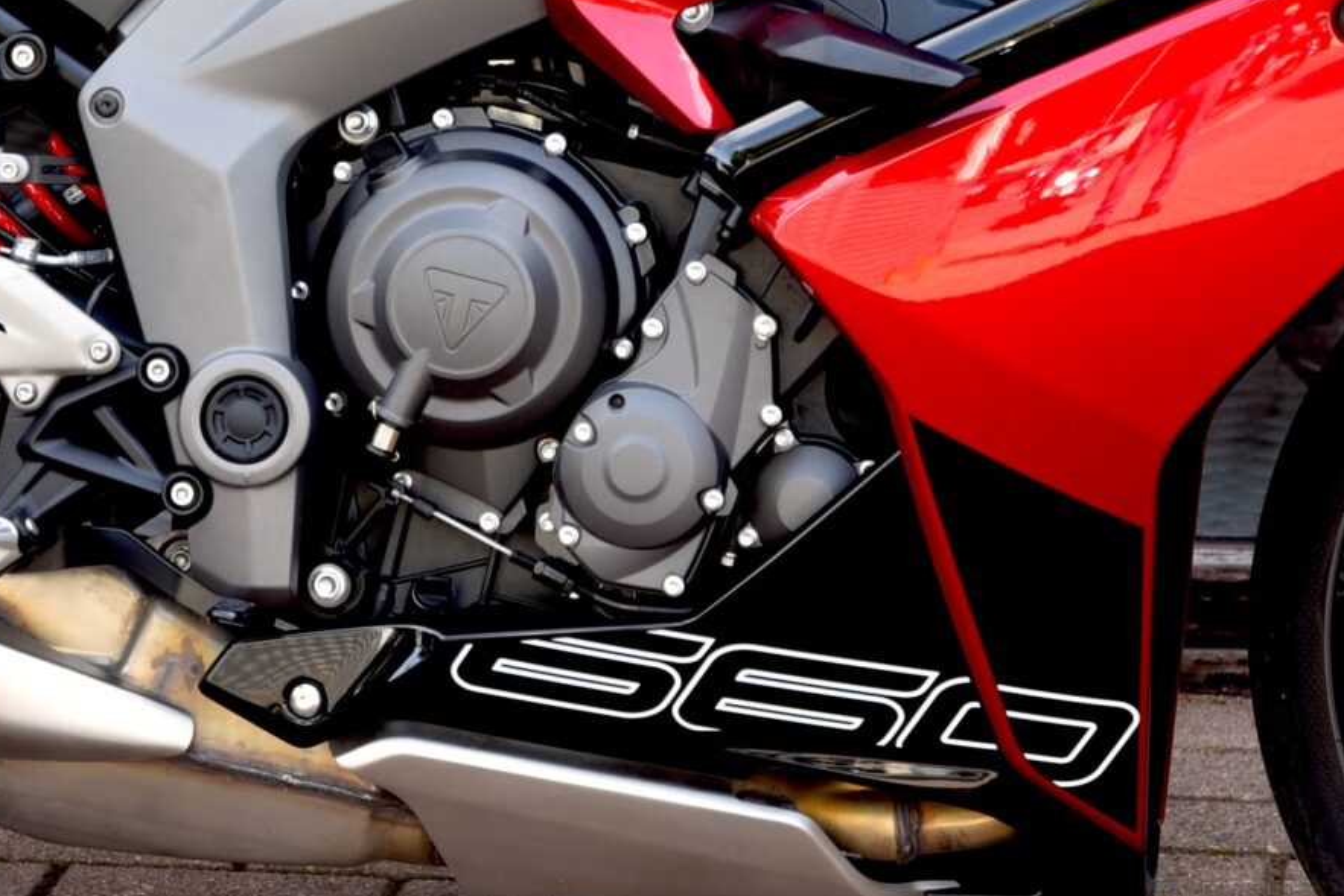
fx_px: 7579
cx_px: 543
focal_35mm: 203
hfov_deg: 10.1
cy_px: 16
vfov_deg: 6.7
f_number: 4
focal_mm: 70
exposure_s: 1/60
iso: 100
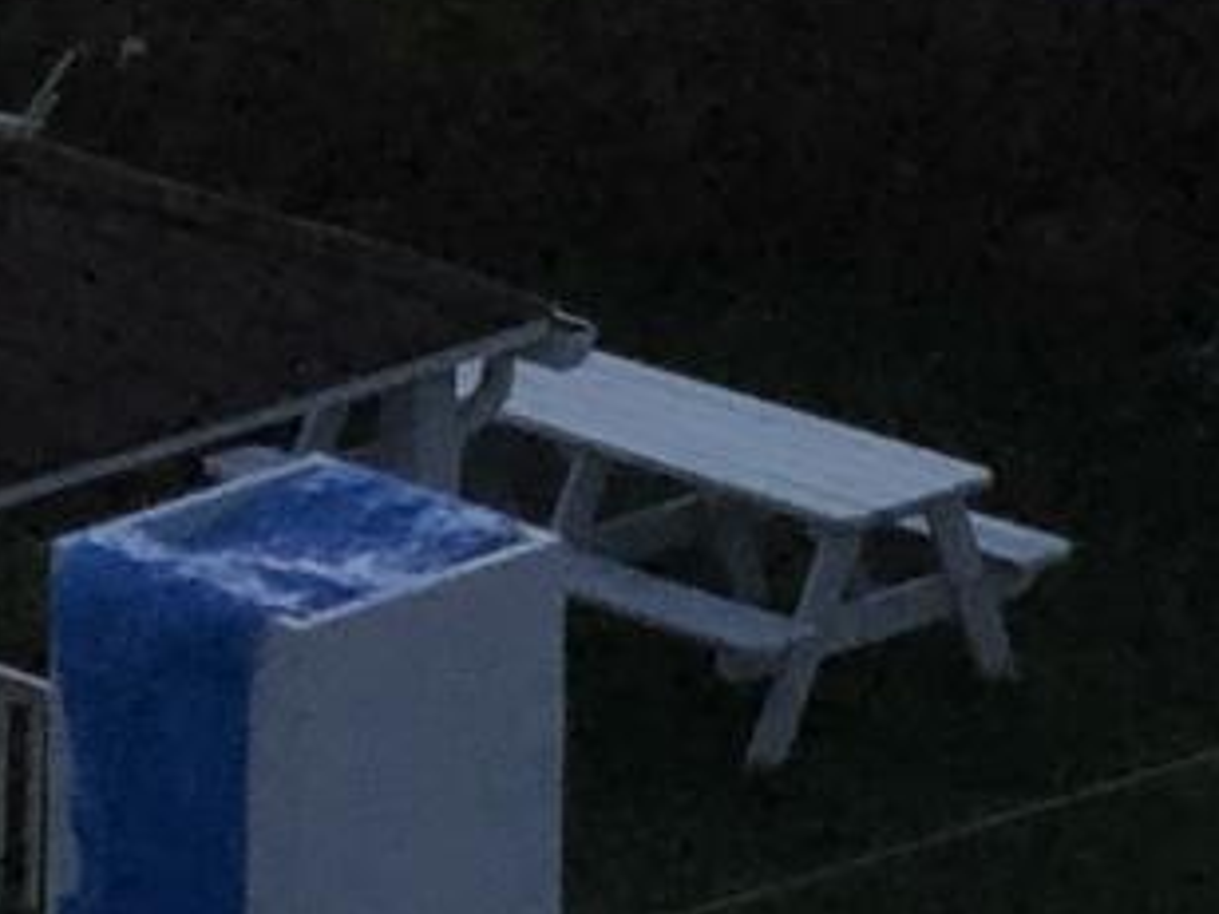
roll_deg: -1.6
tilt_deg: -7.0
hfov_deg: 5.9
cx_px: 1164
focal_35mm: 338
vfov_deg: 4.2
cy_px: -1990
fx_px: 11903
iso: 40
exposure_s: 1/60
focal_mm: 6
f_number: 2.4
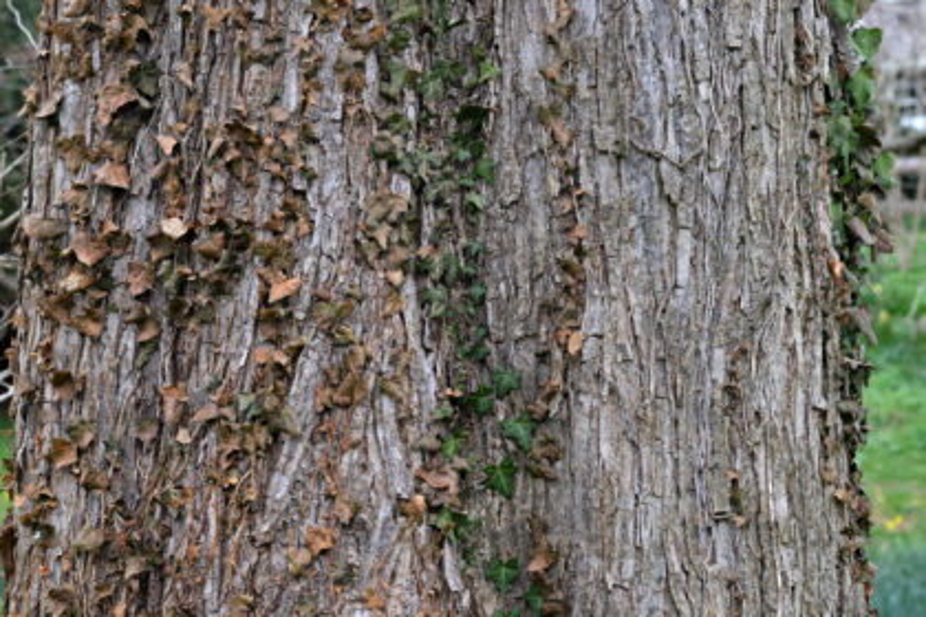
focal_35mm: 105
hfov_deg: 19.5
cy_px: 308
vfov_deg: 13.0
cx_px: 463
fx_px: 2701
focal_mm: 70
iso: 100
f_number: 5.6
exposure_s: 1/15
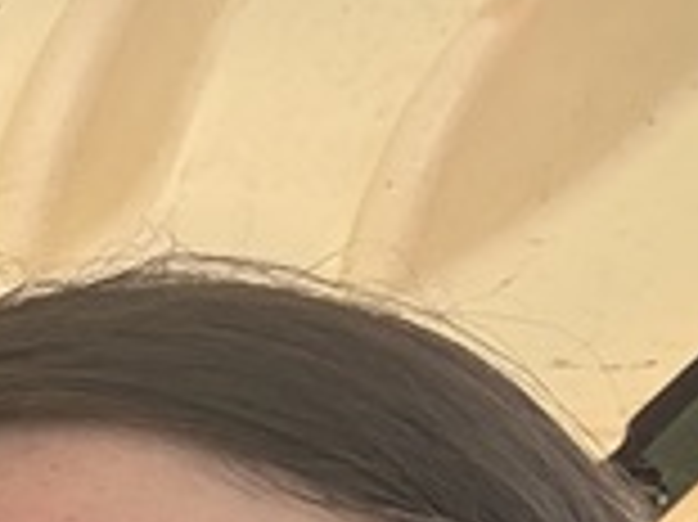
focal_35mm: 152
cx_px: -671
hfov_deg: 11.7
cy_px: 810
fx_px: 3063
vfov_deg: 9.4
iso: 40
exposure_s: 1/263
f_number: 1.9
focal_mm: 2.69
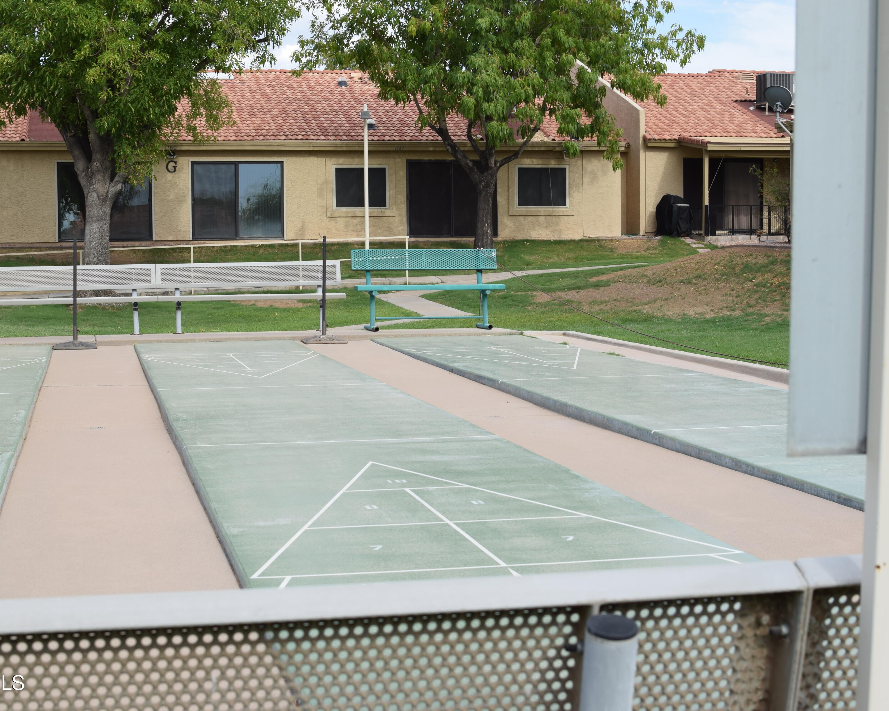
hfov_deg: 31.7
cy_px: 357
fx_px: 1567
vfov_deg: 25.6
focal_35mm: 60
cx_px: 441
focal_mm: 35
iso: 200
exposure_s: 1/320
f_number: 9
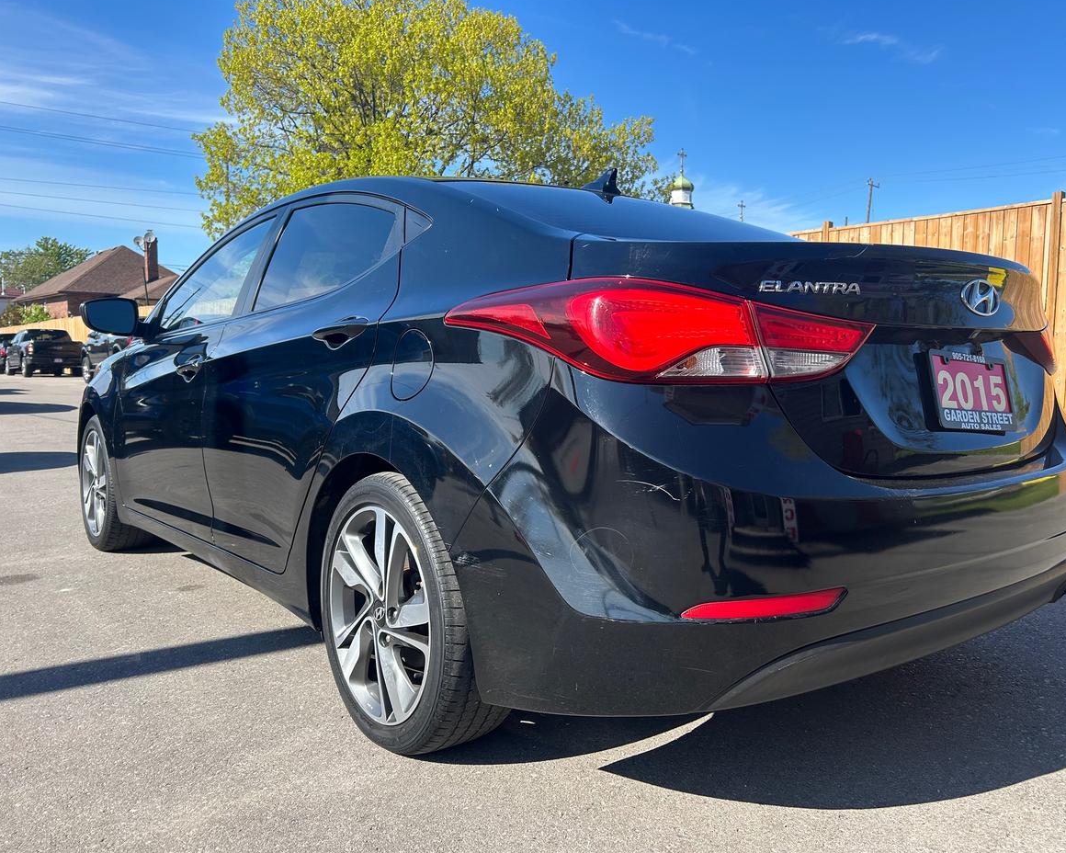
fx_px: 883
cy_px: 427
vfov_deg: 51.5
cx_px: 584
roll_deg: -0.2
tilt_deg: -5.0
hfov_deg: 62.1
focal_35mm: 28
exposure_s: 1/1779
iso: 50
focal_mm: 5.7
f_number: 1.5
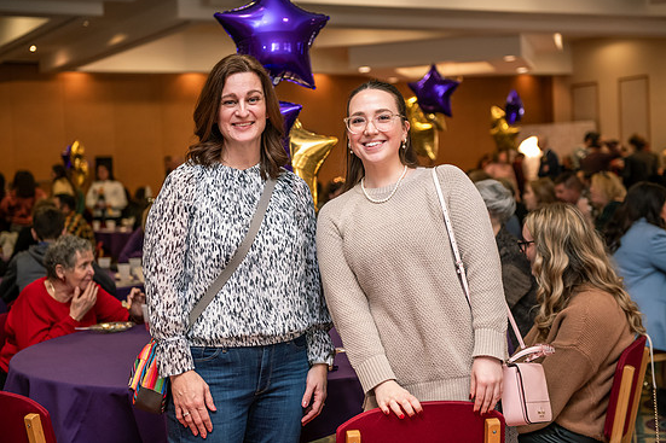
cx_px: 322
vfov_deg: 23.0
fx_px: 1091
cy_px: 211
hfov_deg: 33.9
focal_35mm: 59
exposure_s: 1/125
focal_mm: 56
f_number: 3.2
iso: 1600
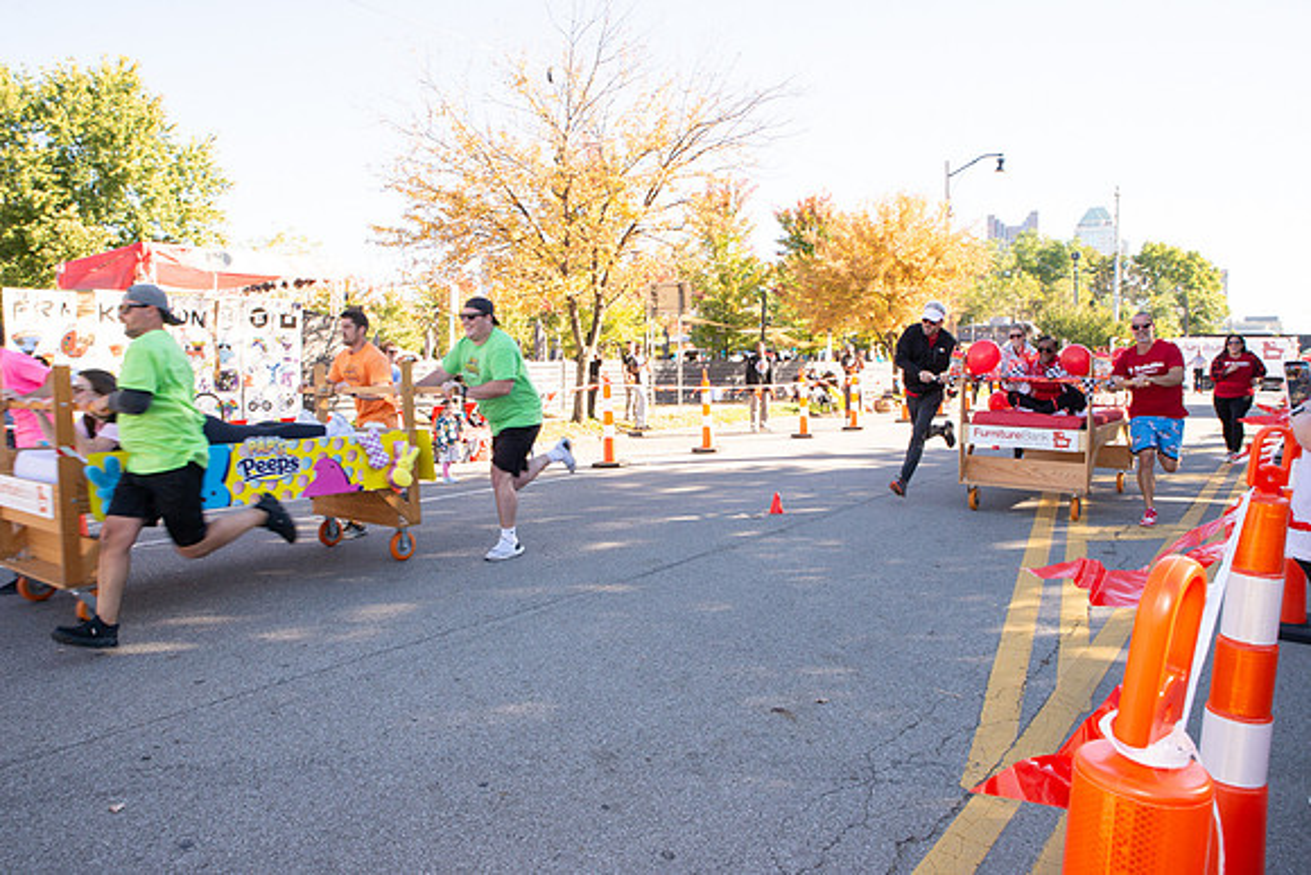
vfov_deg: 53.2
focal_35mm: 24
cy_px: 438
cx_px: 656
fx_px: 874
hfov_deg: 73.7
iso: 800
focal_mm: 24
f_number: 13
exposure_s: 1/200
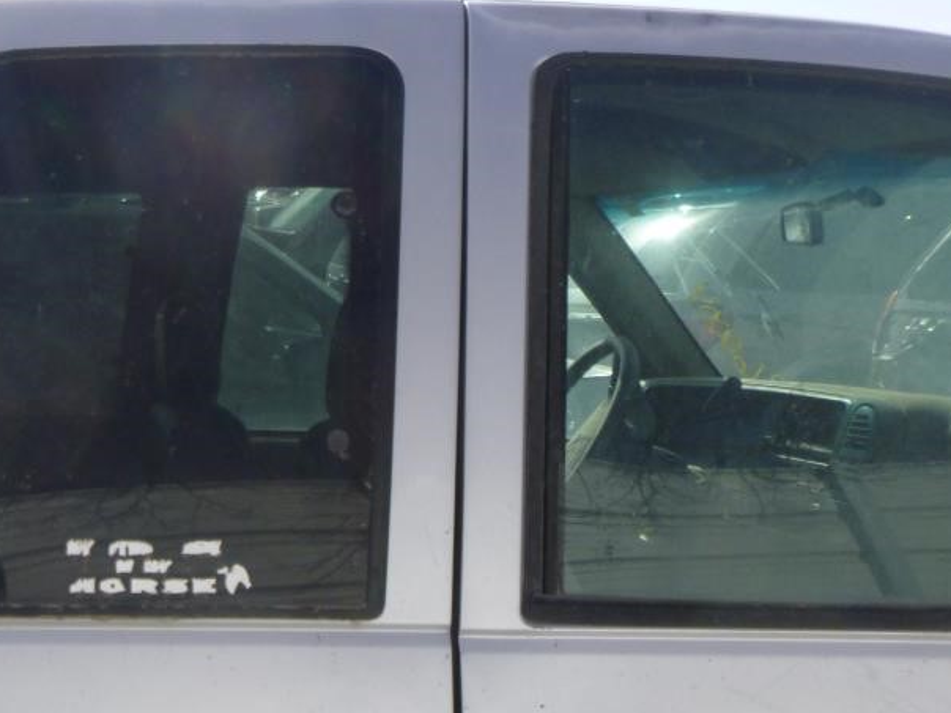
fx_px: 1456
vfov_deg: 26.1
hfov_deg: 33.0
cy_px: 715
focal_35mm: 53
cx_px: -9
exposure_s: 1/500
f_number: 3.9
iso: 100
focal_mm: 4.5
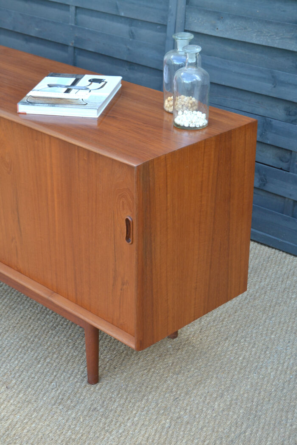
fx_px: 835
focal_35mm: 68
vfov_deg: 29.9
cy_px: 222
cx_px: 148
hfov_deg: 20.2
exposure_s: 1/125
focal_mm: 45
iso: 360
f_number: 5.3
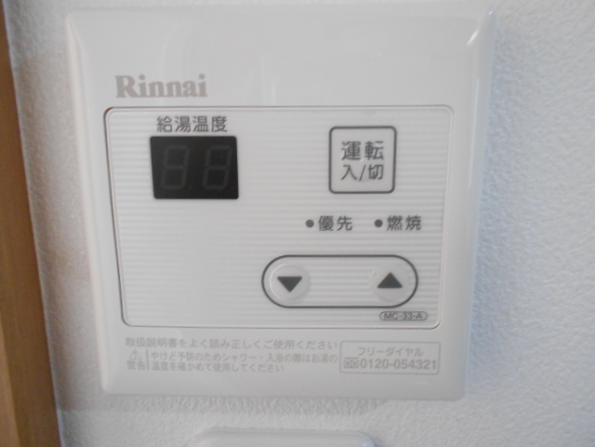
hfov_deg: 67.3
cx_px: 298
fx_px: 447
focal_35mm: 26
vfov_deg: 53.1
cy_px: 224
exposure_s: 1/25
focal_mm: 4.6
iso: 400
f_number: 3.2
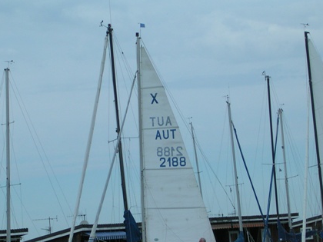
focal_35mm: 169
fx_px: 1577
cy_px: 171
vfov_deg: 8.8
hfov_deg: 11.7
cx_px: 180
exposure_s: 1/521
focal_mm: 16.8
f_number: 4.8
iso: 100
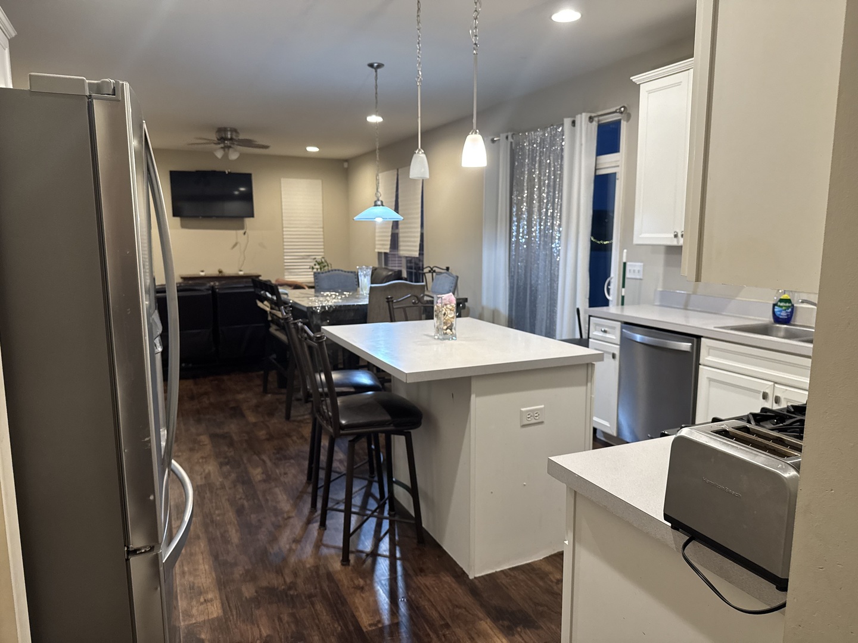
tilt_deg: -8.9
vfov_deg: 56.8
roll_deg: -0.5
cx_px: 429
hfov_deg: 71.6
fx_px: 595
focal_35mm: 24
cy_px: 322
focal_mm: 6.76
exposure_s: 1/60
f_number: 1.78
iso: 320
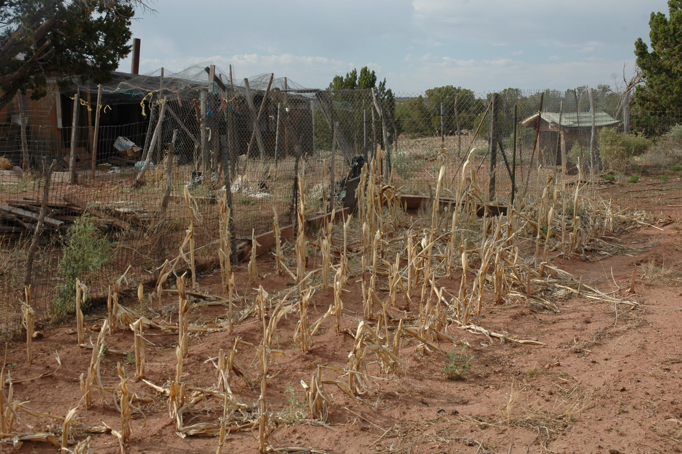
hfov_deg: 42.4
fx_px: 880
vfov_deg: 28.9
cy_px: 227
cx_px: 341
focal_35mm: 46
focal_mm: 31
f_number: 9
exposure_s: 1/320
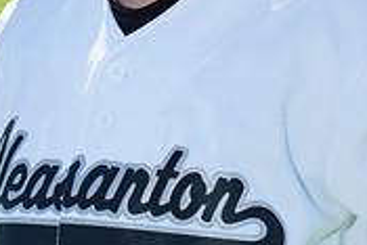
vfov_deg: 2.1
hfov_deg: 3.1
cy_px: -70
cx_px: 210
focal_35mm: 664
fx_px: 6775
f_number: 9
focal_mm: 200
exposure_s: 1/250
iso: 200
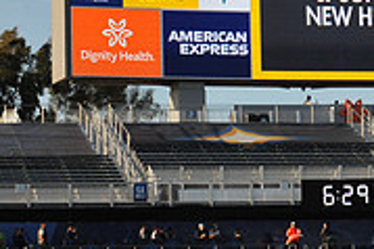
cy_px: -6
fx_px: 2896
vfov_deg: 4.9
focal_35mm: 279
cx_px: 439
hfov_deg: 7.3
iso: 1600
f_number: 16
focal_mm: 86
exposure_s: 1/1000
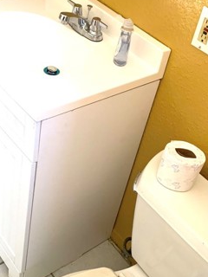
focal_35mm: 52
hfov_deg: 28.0
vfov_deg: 36.8
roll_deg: -11.4
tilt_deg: -40.4
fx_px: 417
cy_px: 148
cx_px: 84
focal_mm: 4.25
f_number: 1.8
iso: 250
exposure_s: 1/60
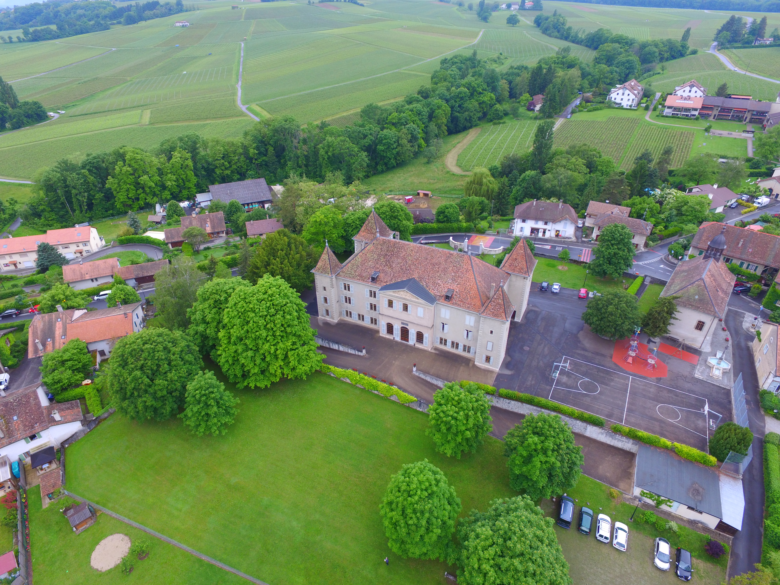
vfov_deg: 66.0
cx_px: 390
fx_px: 451
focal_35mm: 20
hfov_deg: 81.7
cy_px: 292
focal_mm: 3.61
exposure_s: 1/269
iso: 100
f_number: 2.8
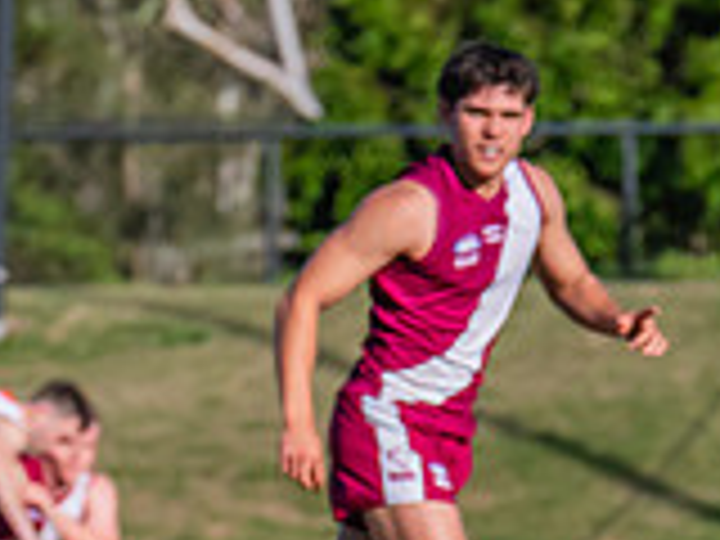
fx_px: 32489
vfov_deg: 1.0
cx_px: -643
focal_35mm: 1562
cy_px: 218
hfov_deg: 1.3
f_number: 11
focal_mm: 310
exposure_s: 1/1600
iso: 800
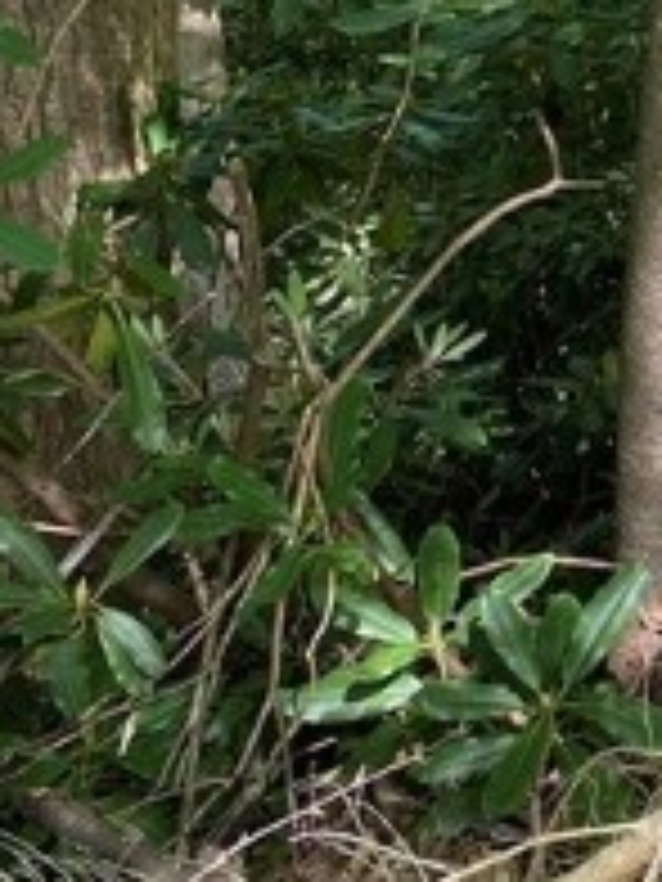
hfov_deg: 13.2
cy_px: -364
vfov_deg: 17.6
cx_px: 1171
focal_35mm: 102
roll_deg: -8.5
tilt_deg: -10.0
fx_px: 2601
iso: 40
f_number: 1.8
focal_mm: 4.25
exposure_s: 1/121
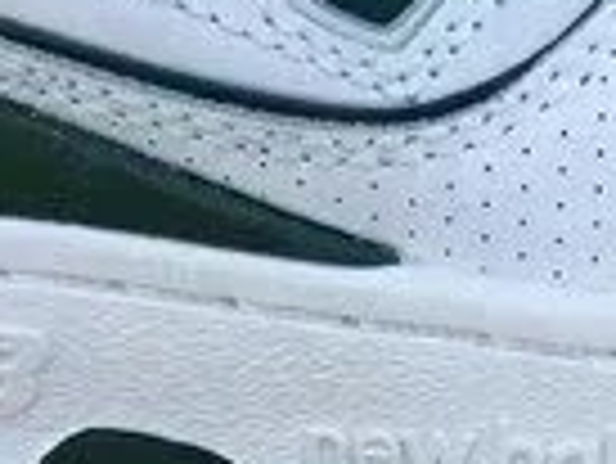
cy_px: 376
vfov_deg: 7.3
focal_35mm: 204
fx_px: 3633
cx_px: 603
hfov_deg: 9.6
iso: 25
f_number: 2.4
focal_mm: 3.3
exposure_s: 1/345
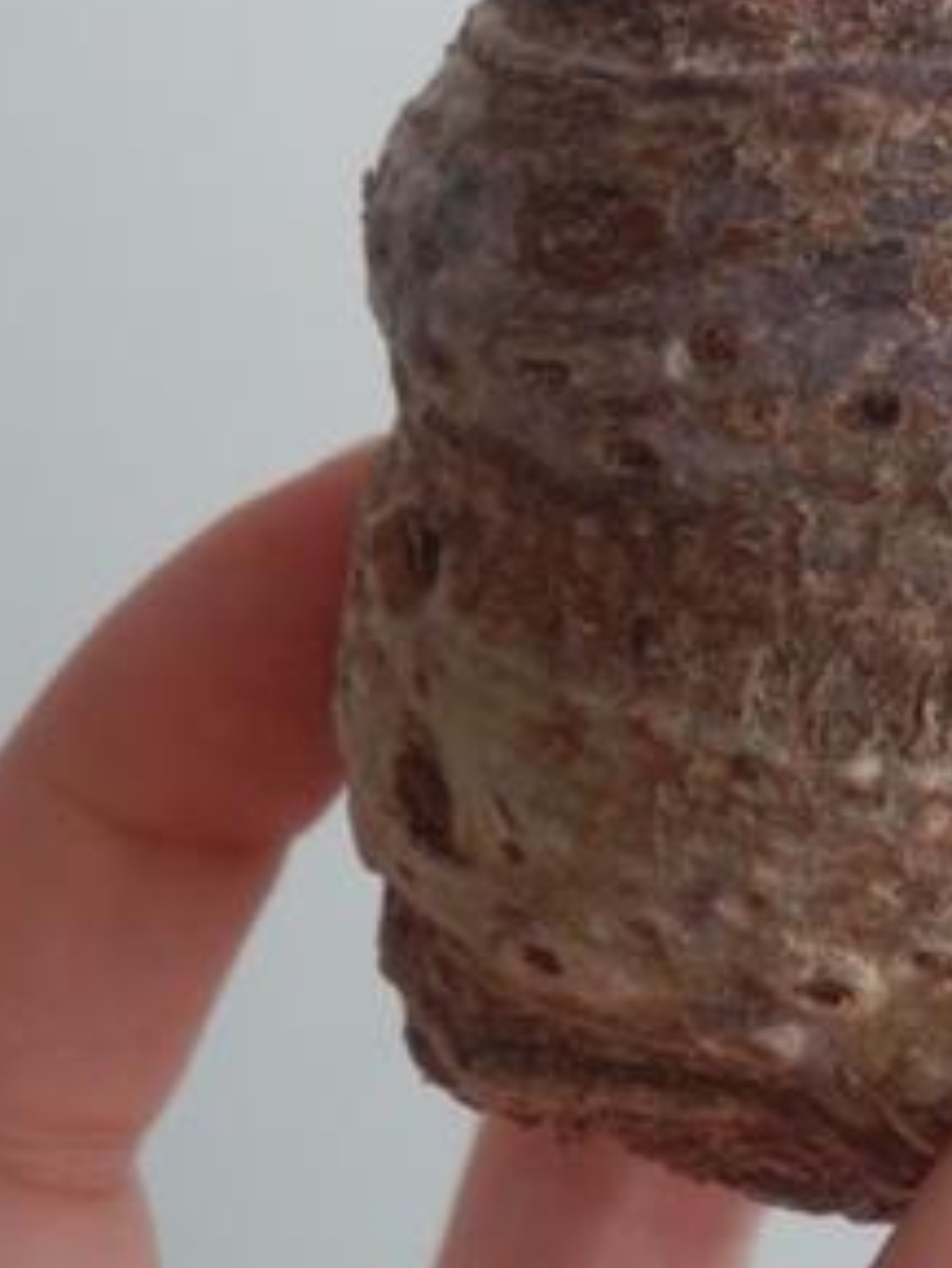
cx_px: 934
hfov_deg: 15.6
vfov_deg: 20.7
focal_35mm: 93
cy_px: 149
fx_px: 3408
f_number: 4
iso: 200
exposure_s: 1/20
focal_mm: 7.4
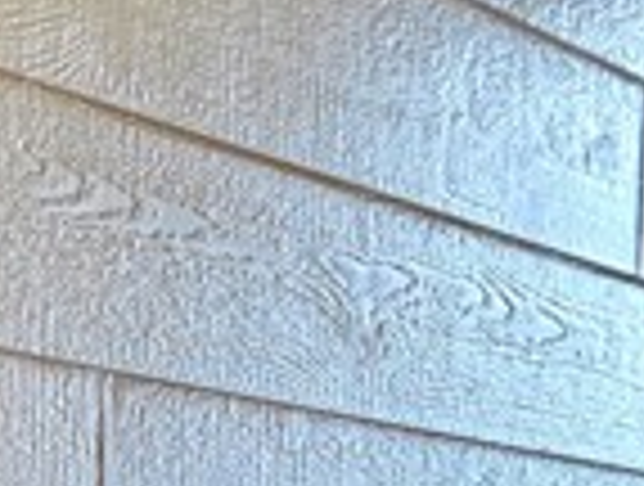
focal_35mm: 116
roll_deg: -0.9
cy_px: 1044
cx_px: -734
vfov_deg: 11.3
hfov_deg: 13.8
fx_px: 2164
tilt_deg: -8.6
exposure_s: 1/60
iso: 160
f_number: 1.8
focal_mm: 4.25
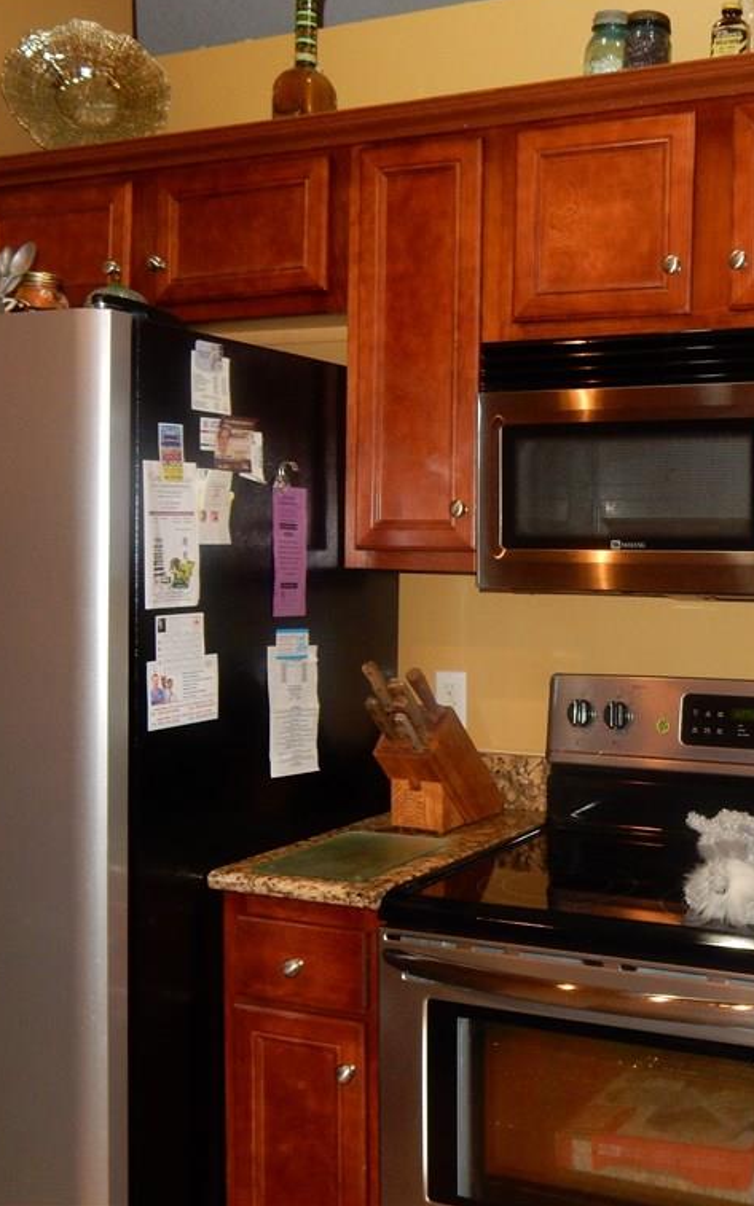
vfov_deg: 46.2
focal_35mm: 43
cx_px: 617
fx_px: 1414
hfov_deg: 29.1
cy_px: 596
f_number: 4
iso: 280
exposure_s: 1/30
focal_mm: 5.4
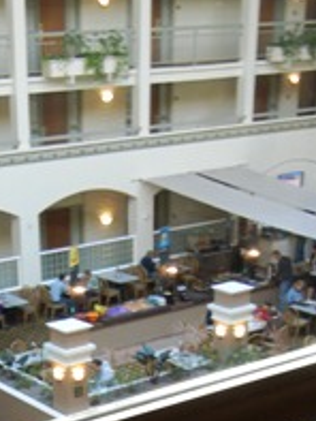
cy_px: 474
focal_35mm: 79
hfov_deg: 18.4
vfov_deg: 23.1
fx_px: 961
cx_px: 34
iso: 258
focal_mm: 5.4
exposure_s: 1/30
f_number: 3.5
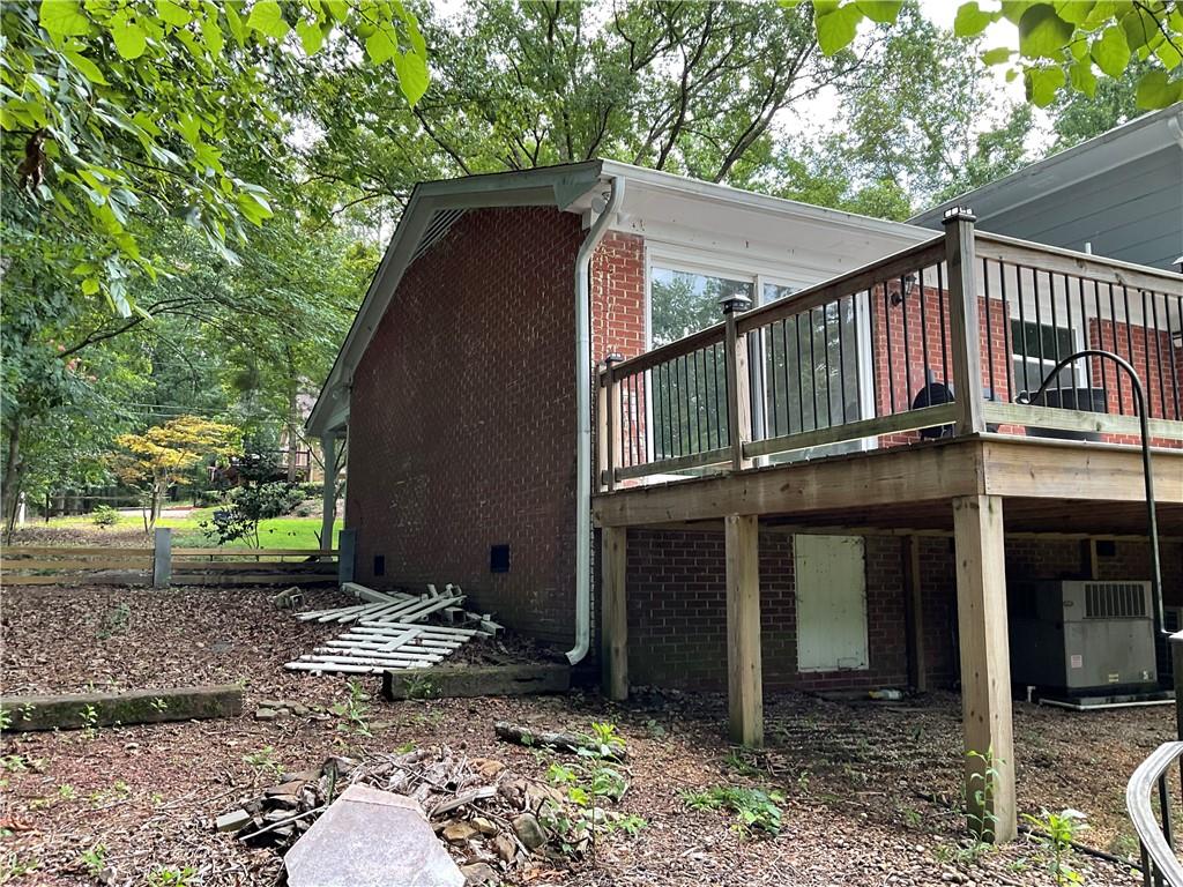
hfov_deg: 61.7
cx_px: 592
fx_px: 991
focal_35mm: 29
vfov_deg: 48.2
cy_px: 444
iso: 40
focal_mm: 3
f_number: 1.8
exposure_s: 1/120
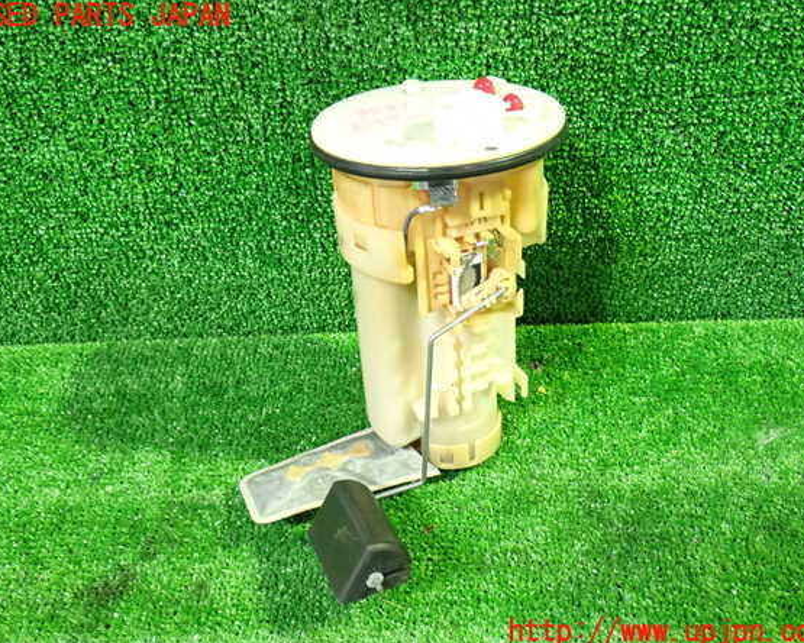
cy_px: 324
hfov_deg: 47.9
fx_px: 904
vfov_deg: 39.2
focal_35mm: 38
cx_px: 401
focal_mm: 6.37
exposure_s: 1/20
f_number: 2.5
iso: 800
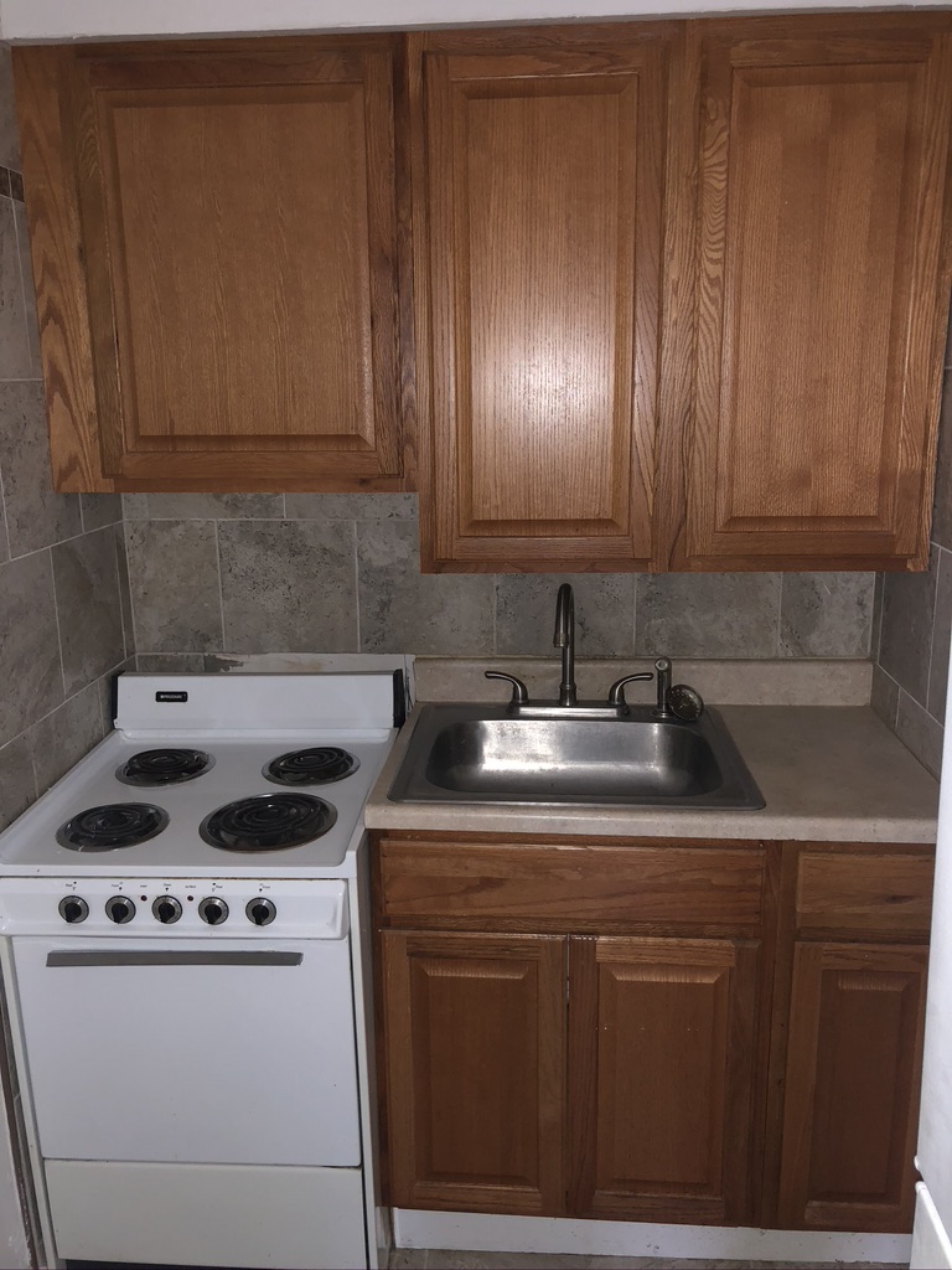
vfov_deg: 63.4
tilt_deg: -13.0
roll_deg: +0.9
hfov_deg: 49.7
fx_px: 1027
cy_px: 635
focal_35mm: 28
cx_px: 476
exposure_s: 1/12
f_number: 1.8
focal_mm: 4
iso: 100
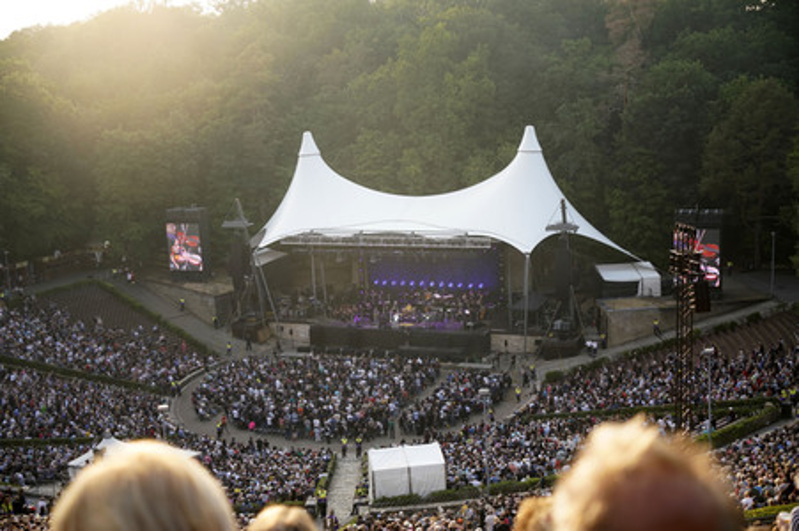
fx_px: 931
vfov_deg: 31.8
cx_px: 400
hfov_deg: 46.4
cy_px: 266
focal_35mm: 42
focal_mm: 42
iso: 640
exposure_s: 1/1000
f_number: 3.5
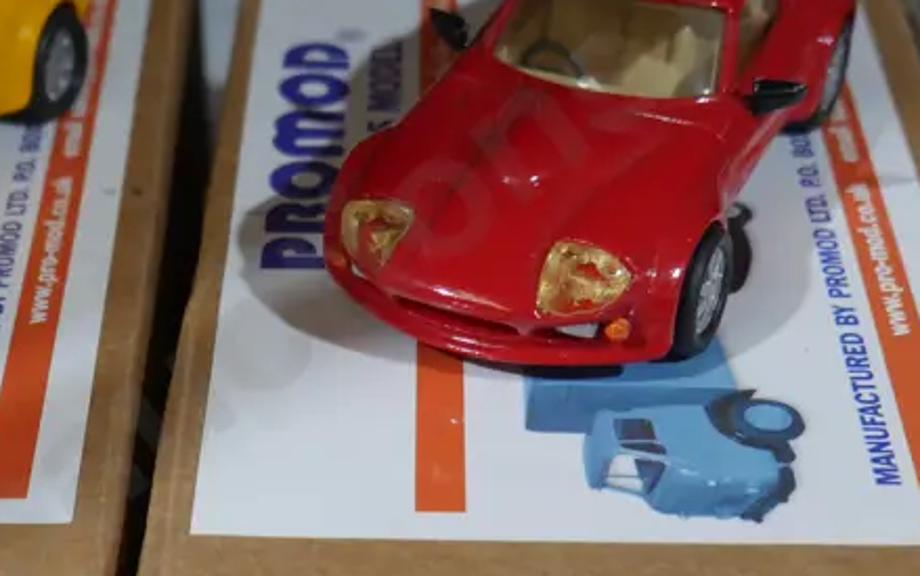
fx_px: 2233
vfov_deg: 14.7
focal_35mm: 89
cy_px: 395
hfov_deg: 23.0
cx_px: 191
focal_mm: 18
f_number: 4
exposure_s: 1/60
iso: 640
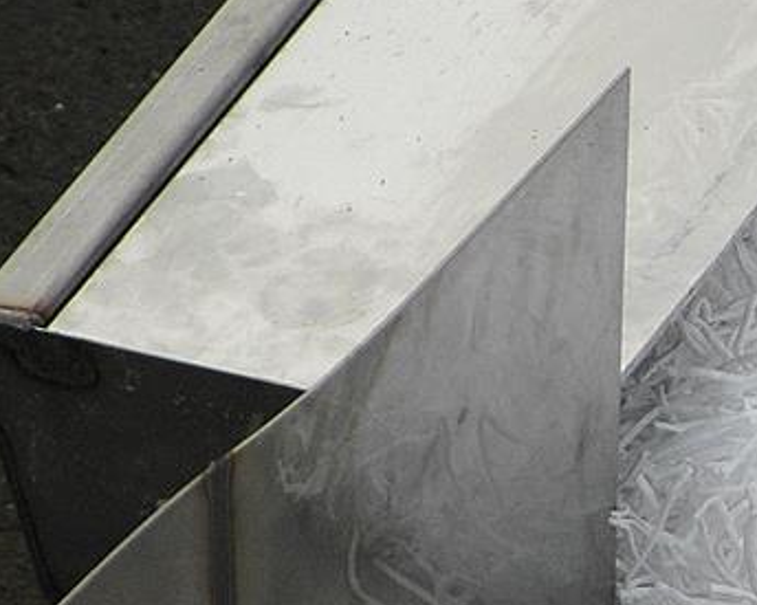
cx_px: 1183
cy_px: 447
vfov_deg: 1.5
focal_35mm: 1040
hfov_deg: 1.9
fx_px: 23294
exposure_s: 1/800
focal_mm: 220
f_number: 6.3
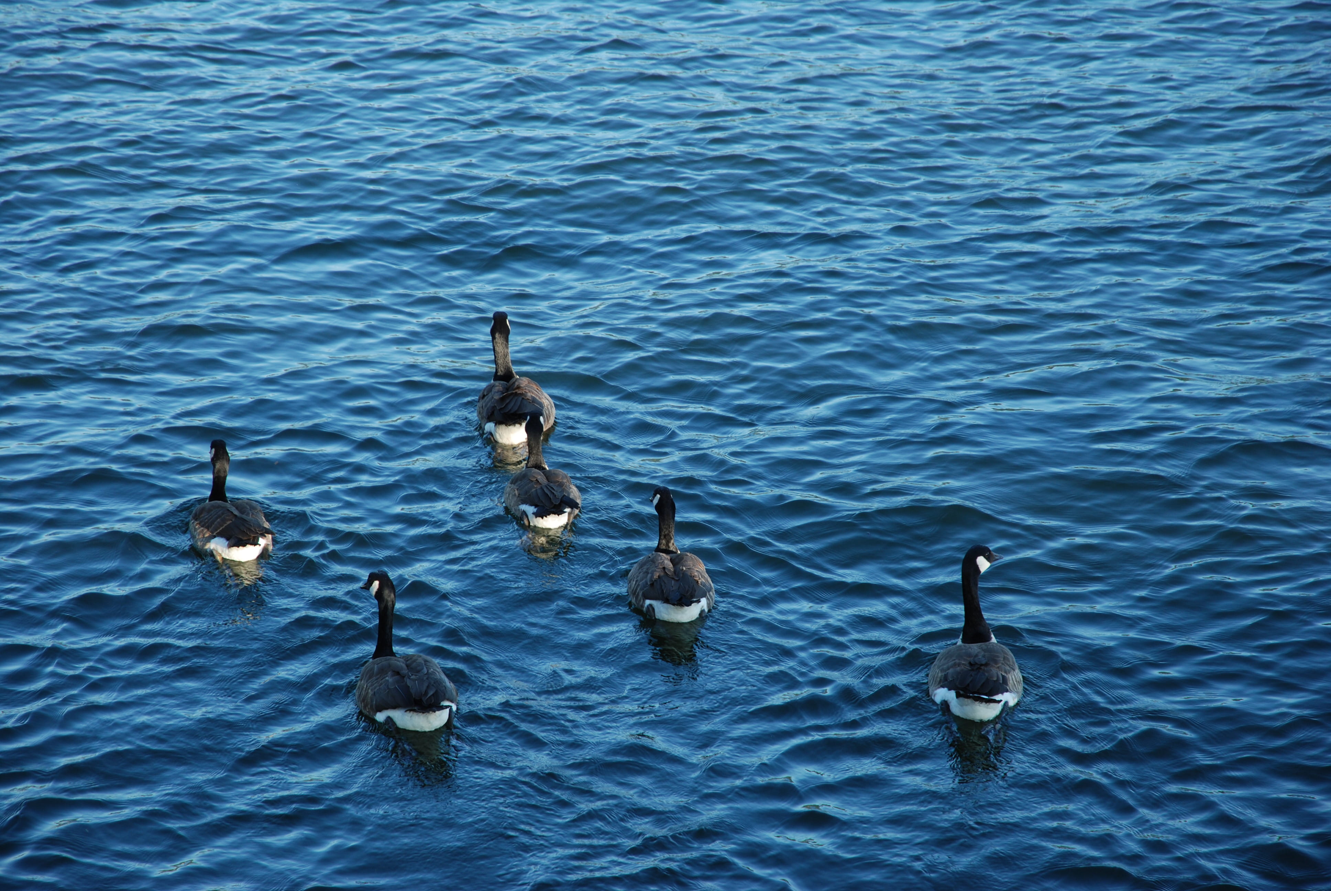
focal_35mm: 117
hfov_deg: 17.5
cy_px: 446
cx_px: 666
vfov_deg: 11.7
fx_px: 4331
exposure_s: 1/80
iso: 100
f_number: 5.6
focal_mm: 78
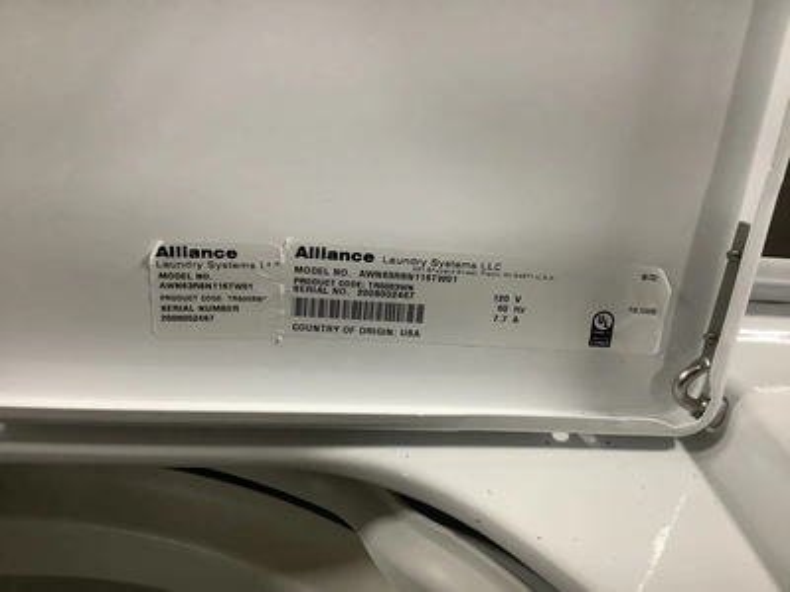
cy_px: 296
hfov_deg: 58.4
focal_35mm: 31
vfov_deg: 45.4
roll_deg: -9.2
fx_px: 707
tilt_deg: -26.0
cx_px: 395
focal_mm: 3.3
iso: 250
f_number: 2.4
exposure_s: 1/50
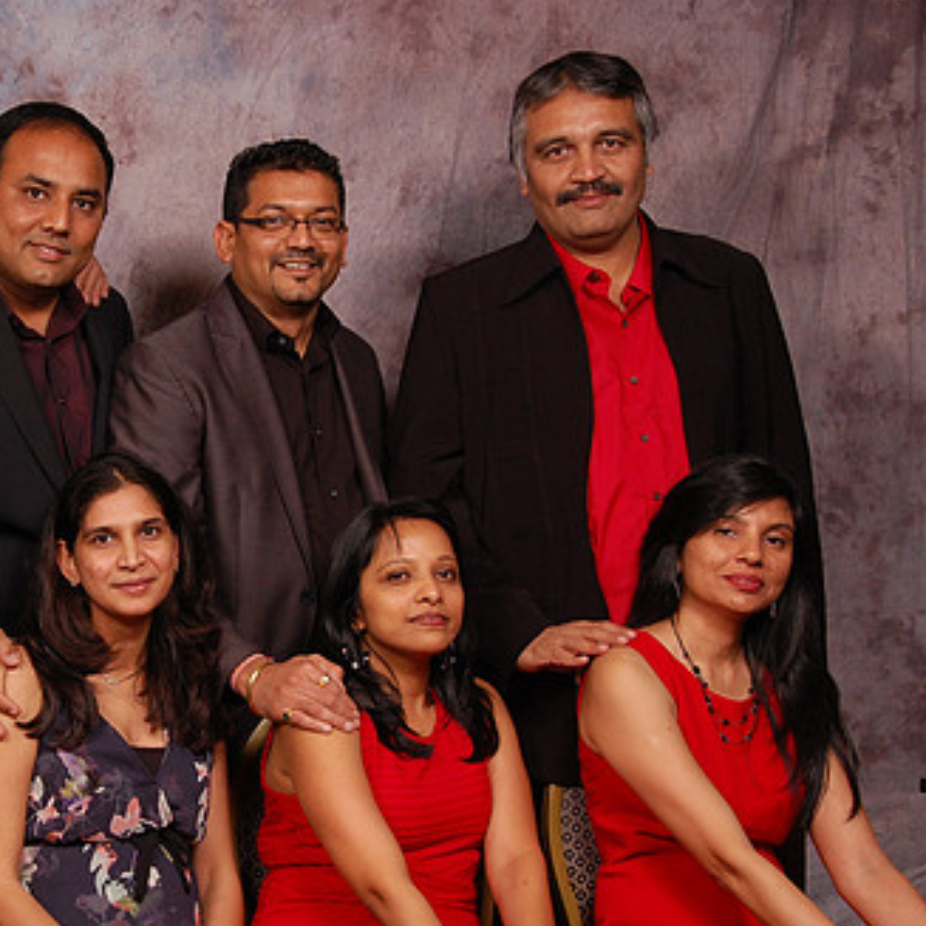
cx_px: 193
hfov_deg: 20.0
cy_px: 532
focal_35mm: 86
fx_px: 2603
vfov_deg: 20.2
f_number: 5.6
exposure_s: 1/200
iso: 400
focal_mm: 38
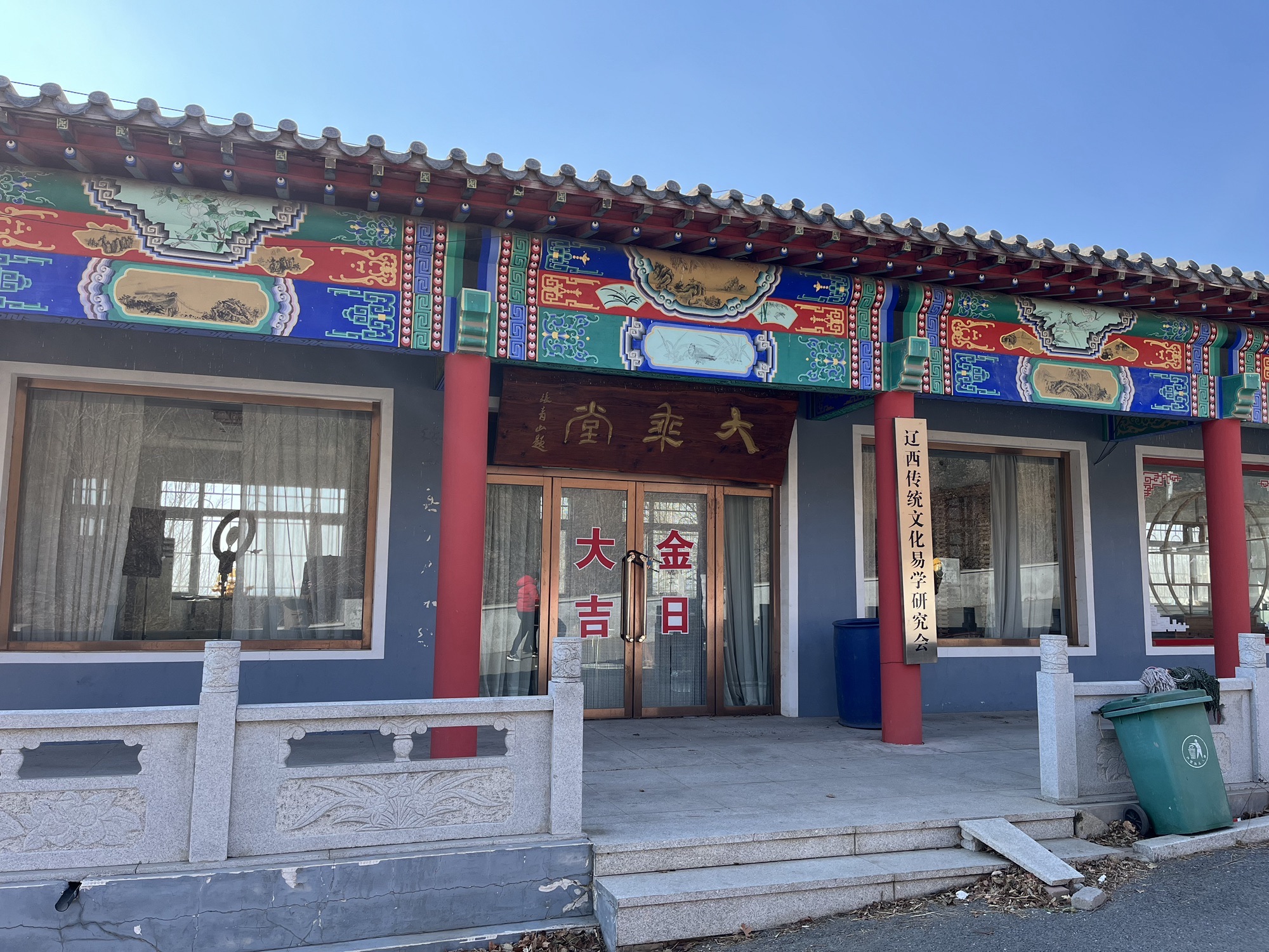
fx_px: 953
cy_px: 476
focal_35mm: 26
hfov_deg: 67.3
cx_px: 634
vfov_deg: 53.1
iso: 50
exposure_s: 1/943
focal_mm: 5.1
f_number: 1.6
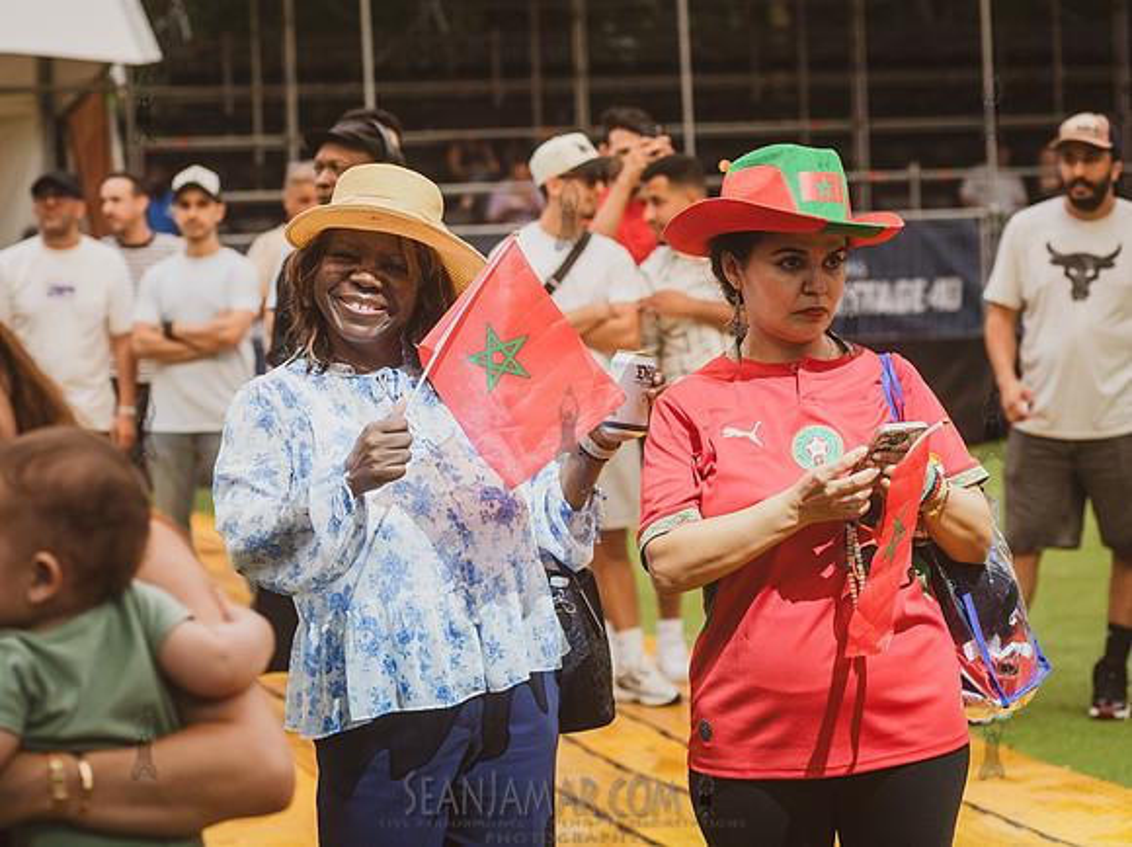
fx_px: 3318
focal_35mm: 102
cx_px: 438
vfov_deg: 14.5
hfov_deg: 19.3
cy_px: 384
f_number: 4
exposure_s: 1/500
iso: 1000
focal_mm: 86
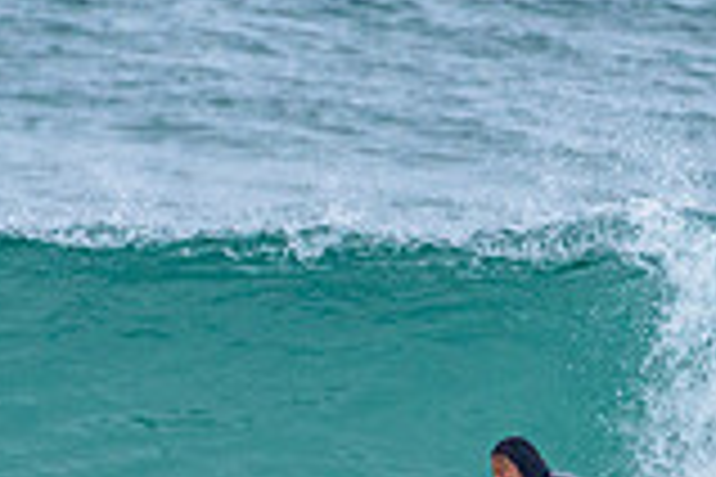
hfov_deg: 0.9
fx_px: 44309
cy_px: 469
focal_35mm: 2228
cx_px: 301
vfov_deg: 0.6
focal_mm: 500
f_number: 5.6
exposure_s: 1/2000
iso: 1400
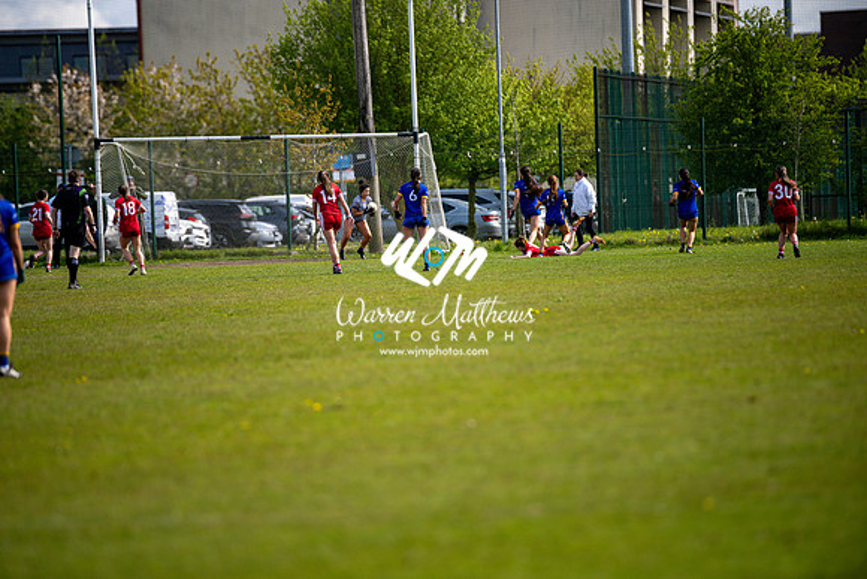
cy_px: 290
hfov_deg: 6.9
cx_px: 434
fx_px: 7226
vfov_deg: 4.6
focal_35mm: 300
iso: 400
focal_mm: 300
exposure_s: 1/6400
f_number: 2.8
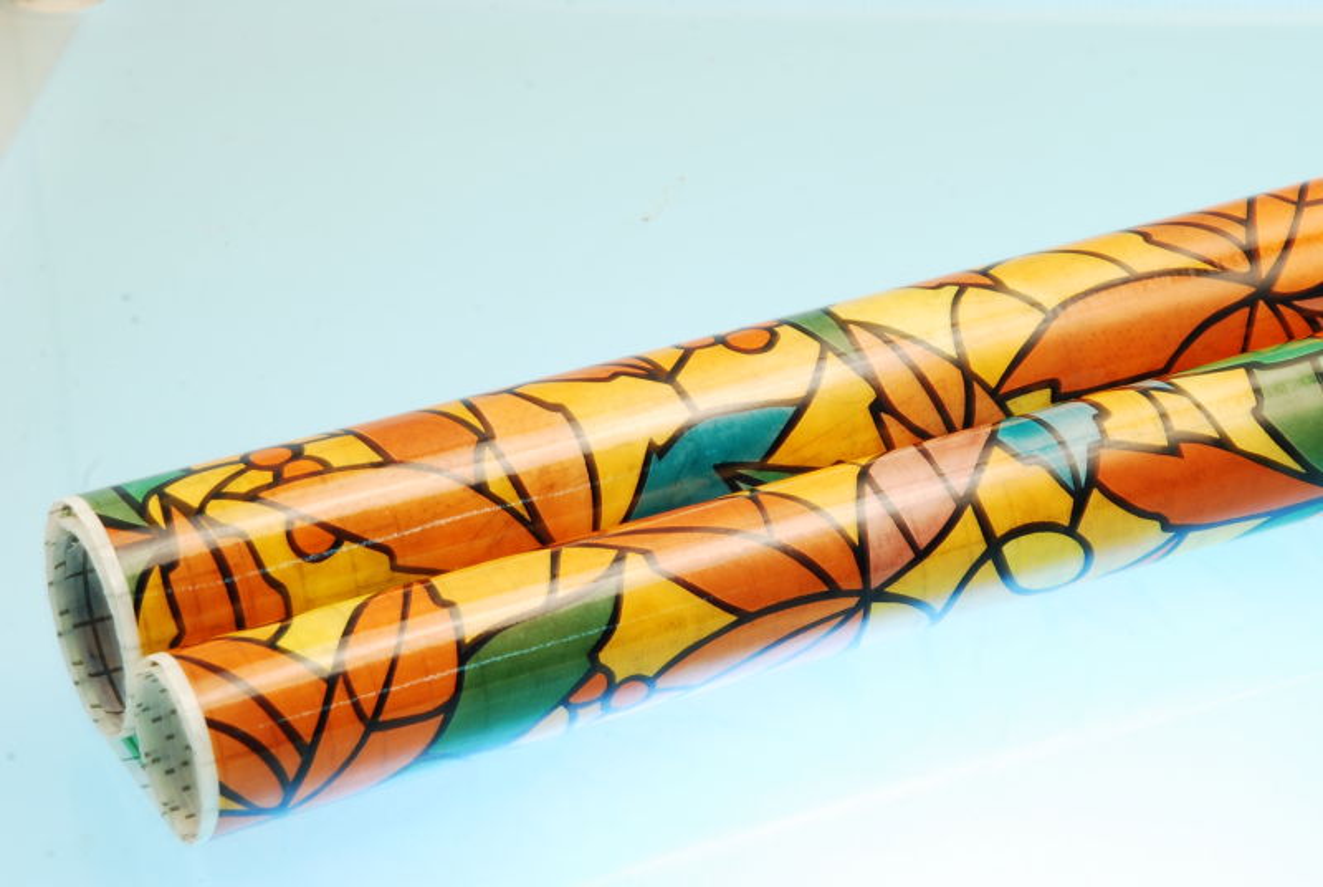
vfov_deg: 9.2
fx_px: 5521
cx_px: 662
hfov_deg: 13.7
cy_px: 444
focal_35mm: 150
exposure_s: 1.6
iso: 125
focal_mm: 100
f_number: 16
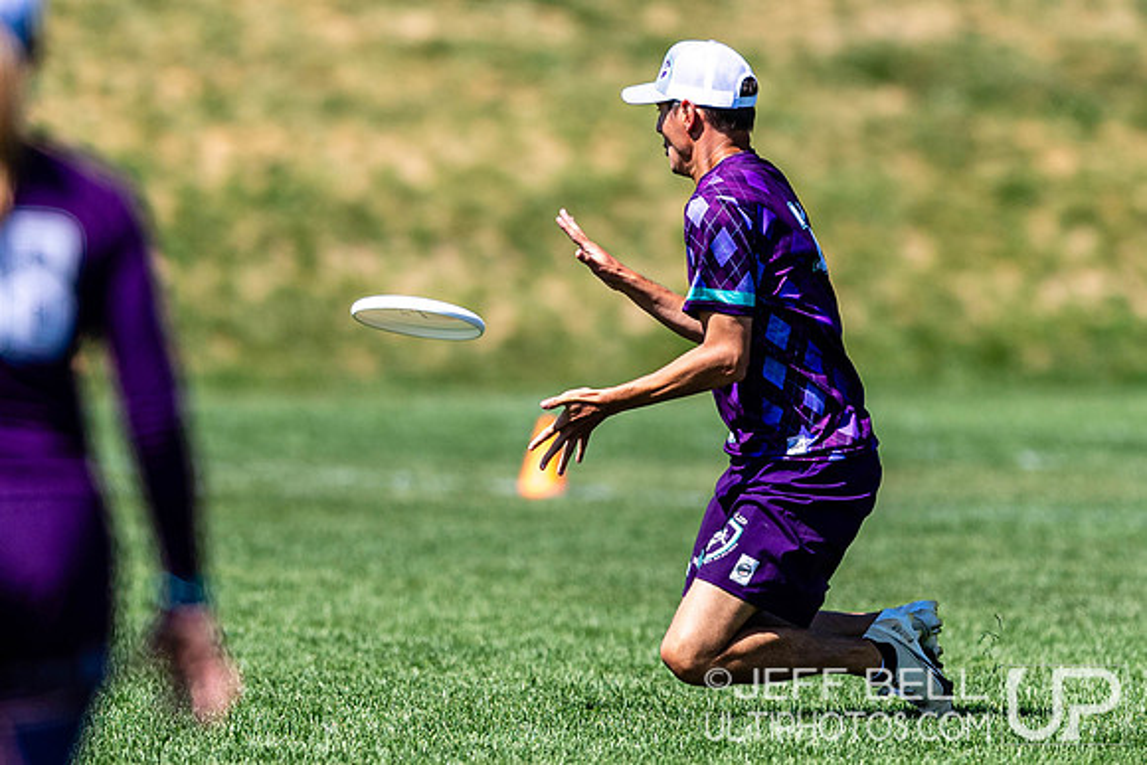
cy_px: 264
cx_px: 644
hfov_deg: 2.1
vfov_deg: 1.4
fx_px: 31253
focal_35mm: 981
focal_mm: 400
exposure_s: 1/2500
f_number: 2.8
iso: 100
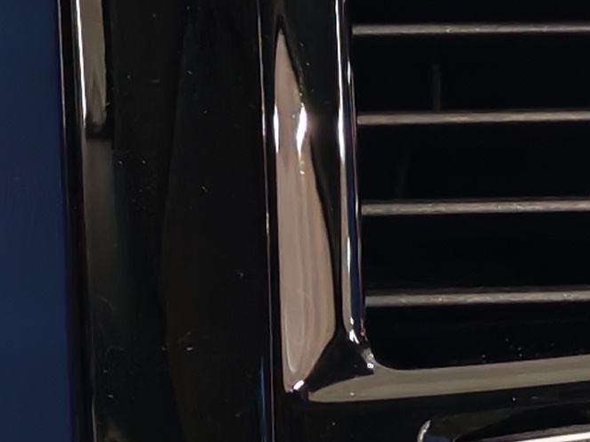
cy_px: 569
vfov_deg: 7.4
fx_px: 3374
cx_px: -500
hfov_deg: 9.5
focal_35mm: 198
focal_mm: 6.12
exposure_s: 1/50
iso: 1122
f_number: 1.9
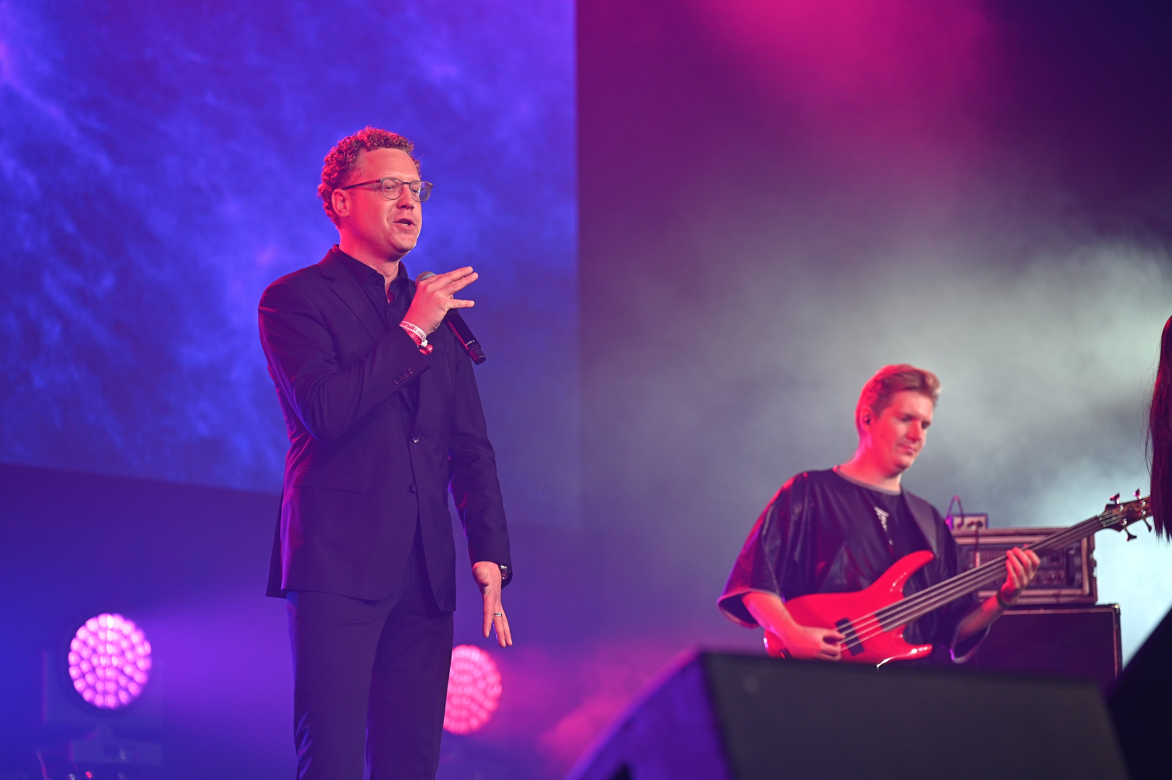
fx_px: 3416
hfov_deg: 19.5
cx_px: 586
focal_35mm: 105
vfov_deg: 13.0
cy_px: 390
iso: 250
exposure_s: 1/200
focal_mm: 105
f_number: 2.7
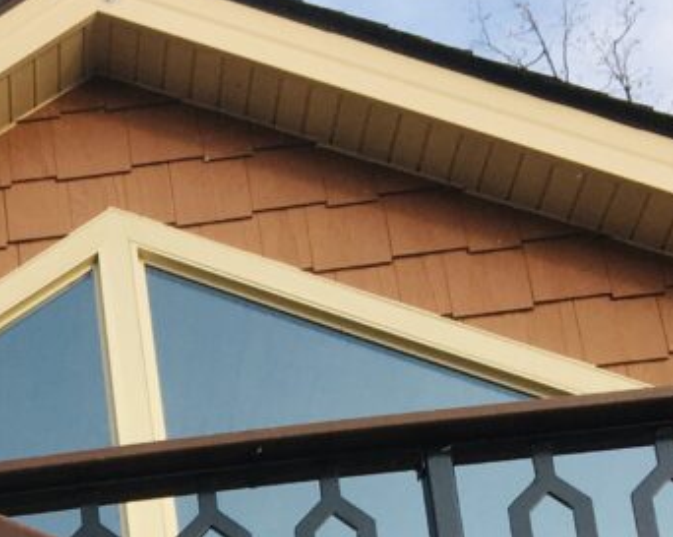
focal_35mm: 106
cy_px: 885
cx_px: -258
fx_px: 2110
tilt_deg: +16.0
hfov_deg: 16.8
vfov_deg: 13.4
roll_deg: +0.9
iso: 25
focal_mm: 4.15
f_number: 2.2
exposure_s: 1/452
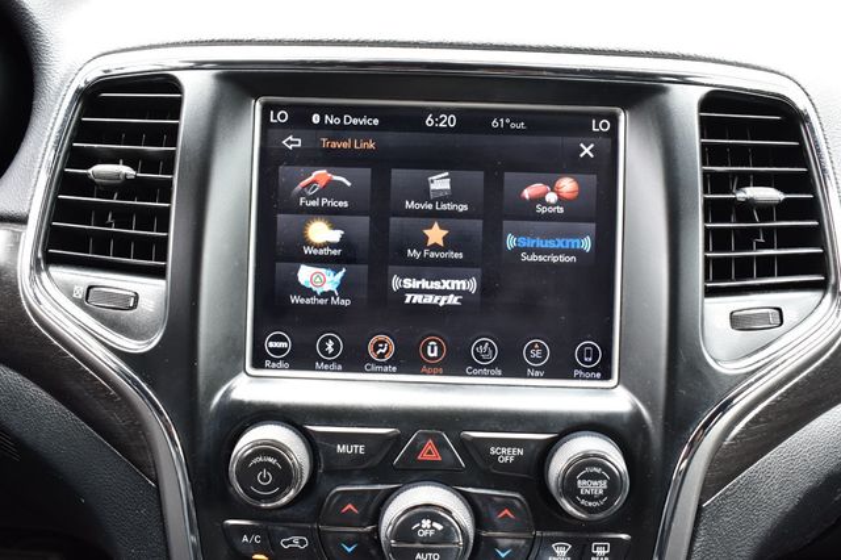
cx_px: 420
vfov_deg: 35.5
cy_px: 280
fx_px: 876
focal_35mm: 38
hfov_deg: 51.3
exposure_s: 1/30
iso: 400
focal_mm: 25
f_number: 7.1
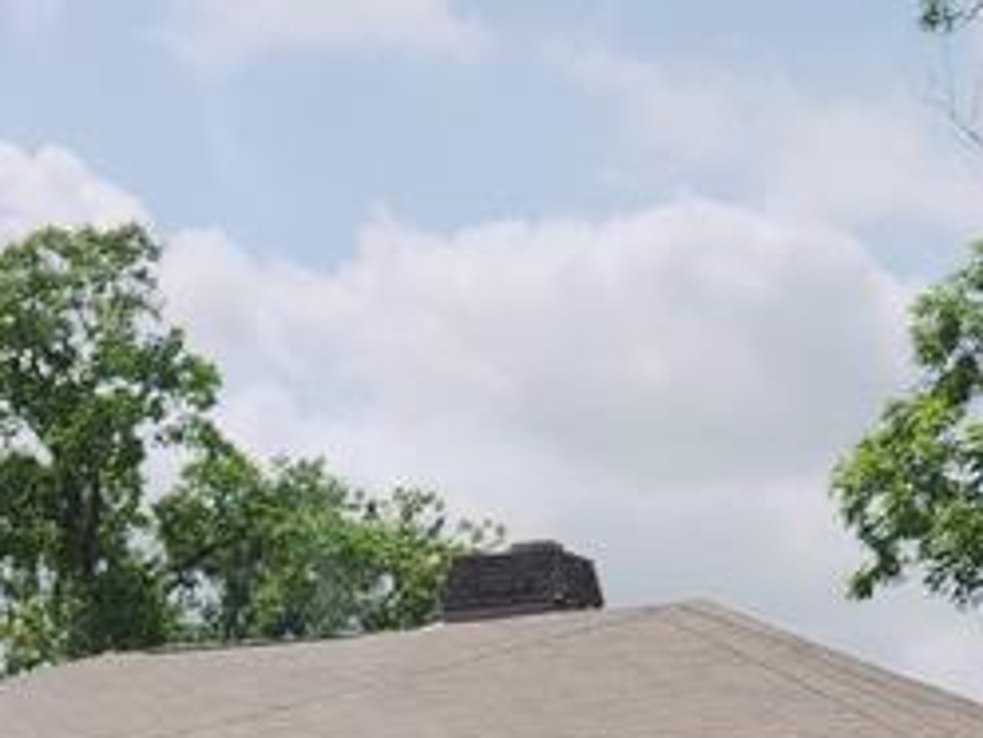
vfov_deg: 14.7
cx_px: 289
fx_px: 2698
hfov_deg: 20.5
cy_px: 1016
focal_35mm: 95
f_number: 1.8
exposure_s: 1/2463
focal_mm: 5.4
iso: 20
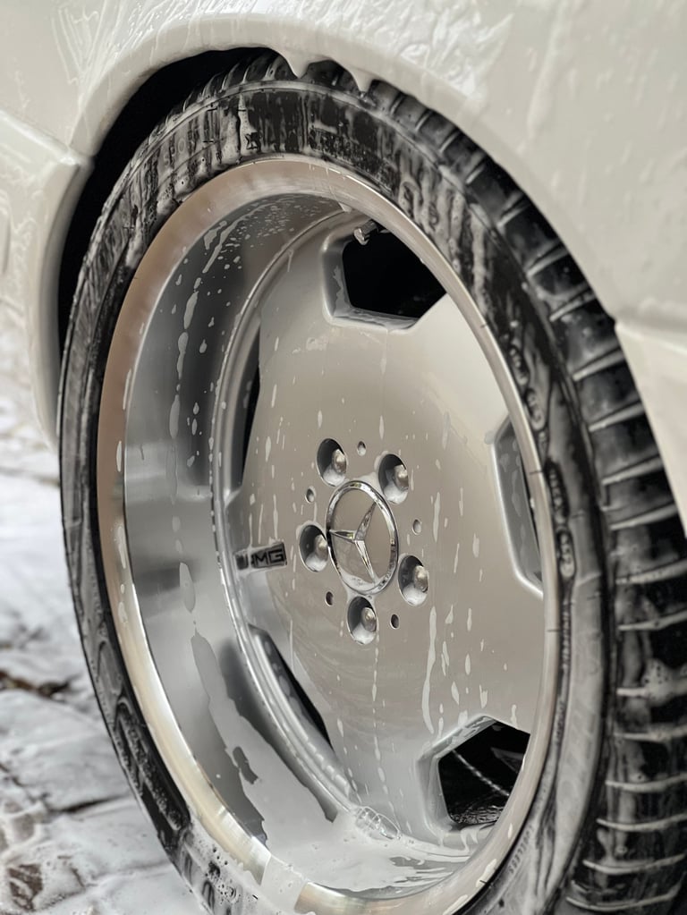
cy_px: 458
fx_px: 2036
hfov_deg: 19.2
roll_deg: +0.9
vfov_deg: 25.3
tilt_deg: -15.8
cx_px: 344
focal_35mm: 77
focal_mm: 9
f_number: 2.8
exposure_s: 1/90
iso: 250
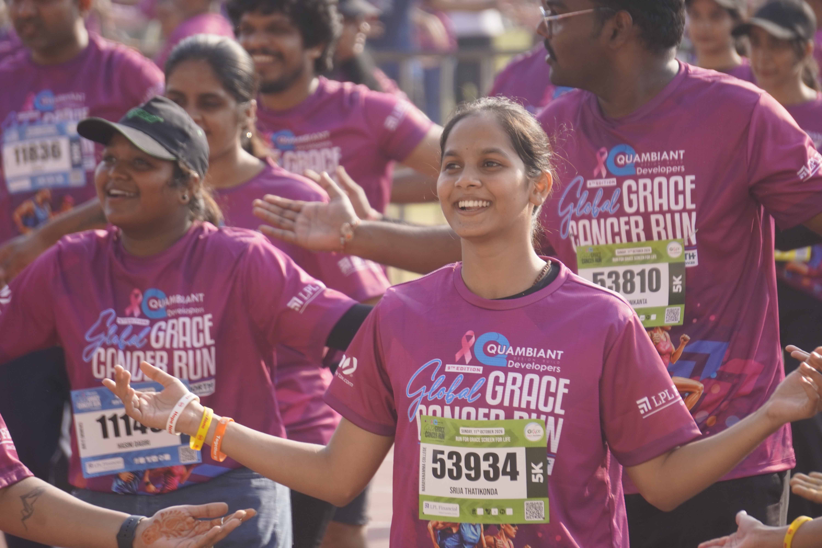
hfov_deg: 6.8
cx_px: 411
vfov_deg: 4.5
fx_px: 6952
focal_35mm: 304
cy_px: 274
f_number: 6.3
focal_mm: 203
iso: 250
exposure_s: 1/320
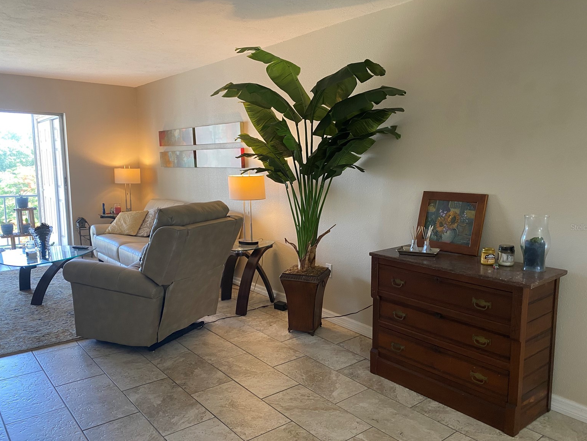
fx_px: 458
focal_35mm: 27
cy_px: 227
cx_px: 302
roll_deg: -1.0
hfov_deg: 65.3
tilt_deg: -7.5
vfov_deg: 51.4
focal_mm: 4.25
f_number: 1.8
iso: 125
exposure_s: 1/60
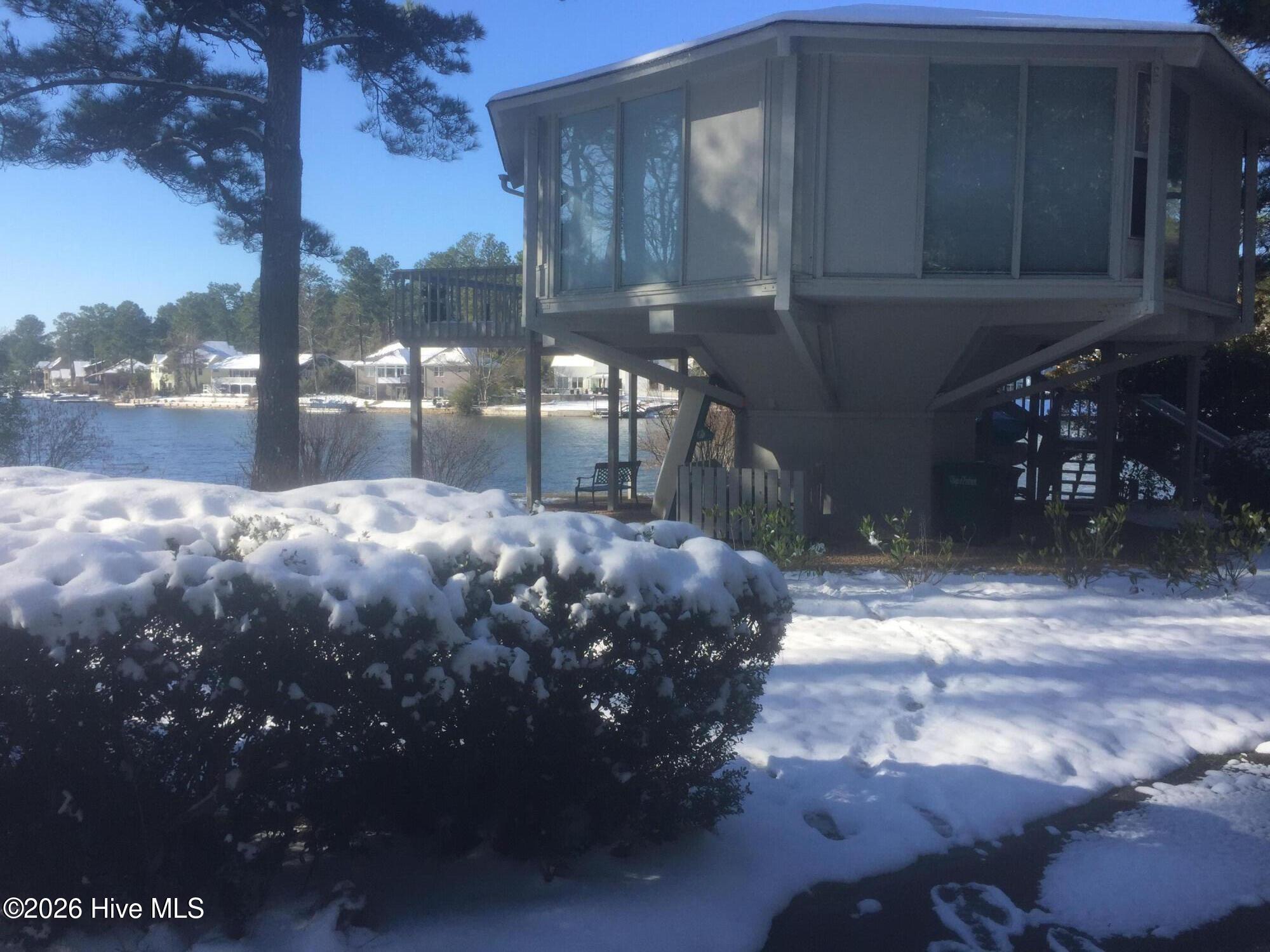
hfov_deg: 61.7
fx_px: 1064
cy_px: 476
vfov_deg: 48.2
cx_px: 635
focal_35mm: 29
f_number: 2.2
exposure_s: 1/1130
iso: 32
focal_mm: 4.15
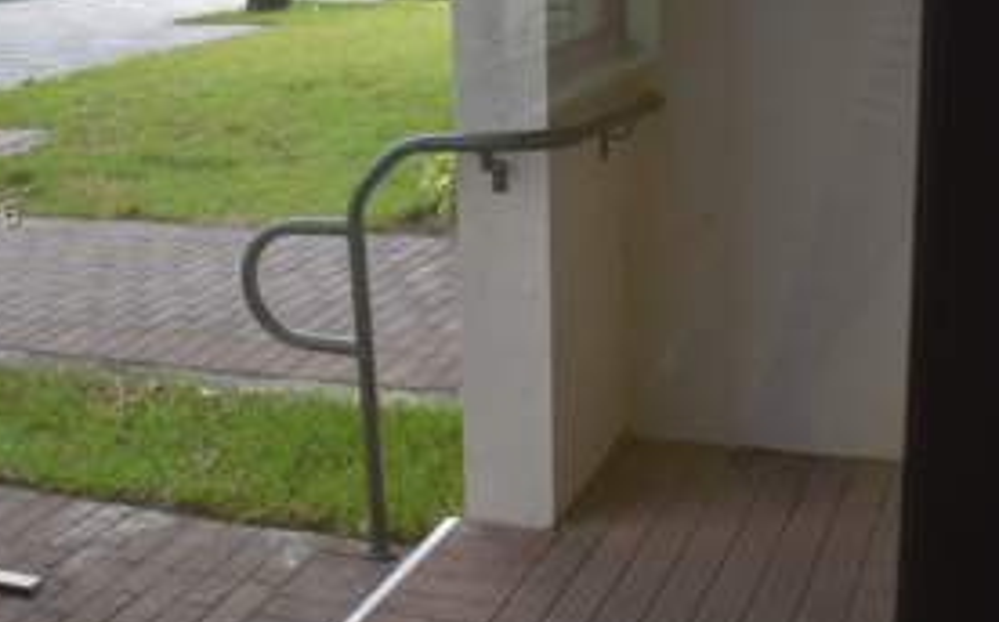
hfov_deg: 36.3
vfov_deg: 23.1
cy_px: 213
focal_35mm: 56
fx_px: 1520
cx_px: 405
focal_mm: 21
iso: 500
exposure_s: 1/250
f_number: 3.8
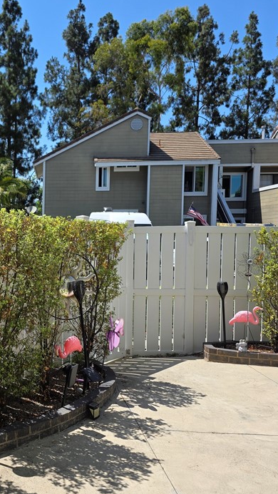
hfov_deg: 29.5
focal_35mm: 37
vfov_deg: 54.0
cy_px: 254
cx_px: -12
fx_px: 485
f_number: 1.7
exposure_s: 1/5017
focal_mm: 6.3
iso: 80
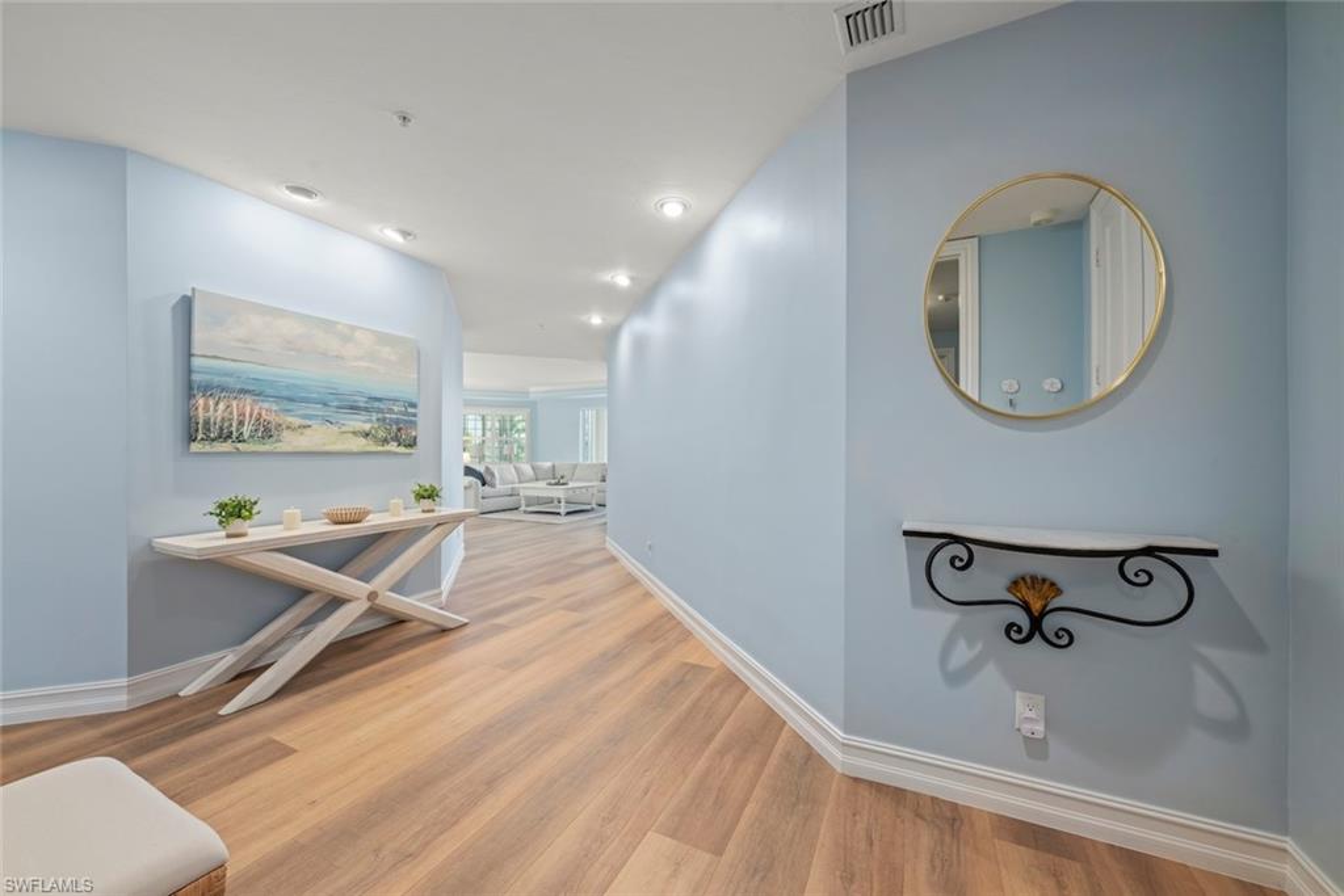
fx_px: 485
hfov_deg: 108.3
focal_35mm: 13
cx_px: 672
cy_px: 448
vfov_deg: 85.4
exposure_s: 1.3
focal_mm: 13
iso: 400
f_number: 11
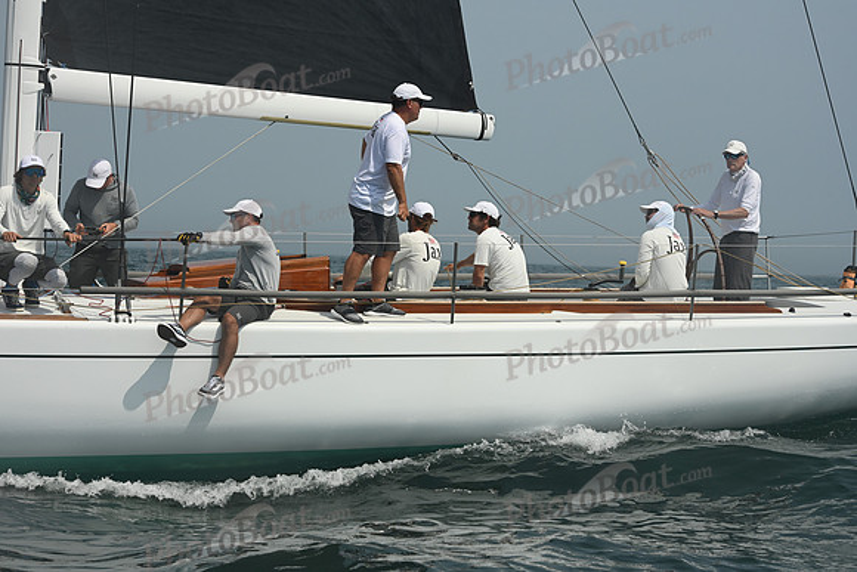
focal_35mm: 92
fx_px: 2191
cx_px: 428
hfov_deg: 22.1
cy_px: 286
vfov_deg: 14.9
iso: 320
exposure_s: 1/1250
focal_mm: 92
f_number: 11
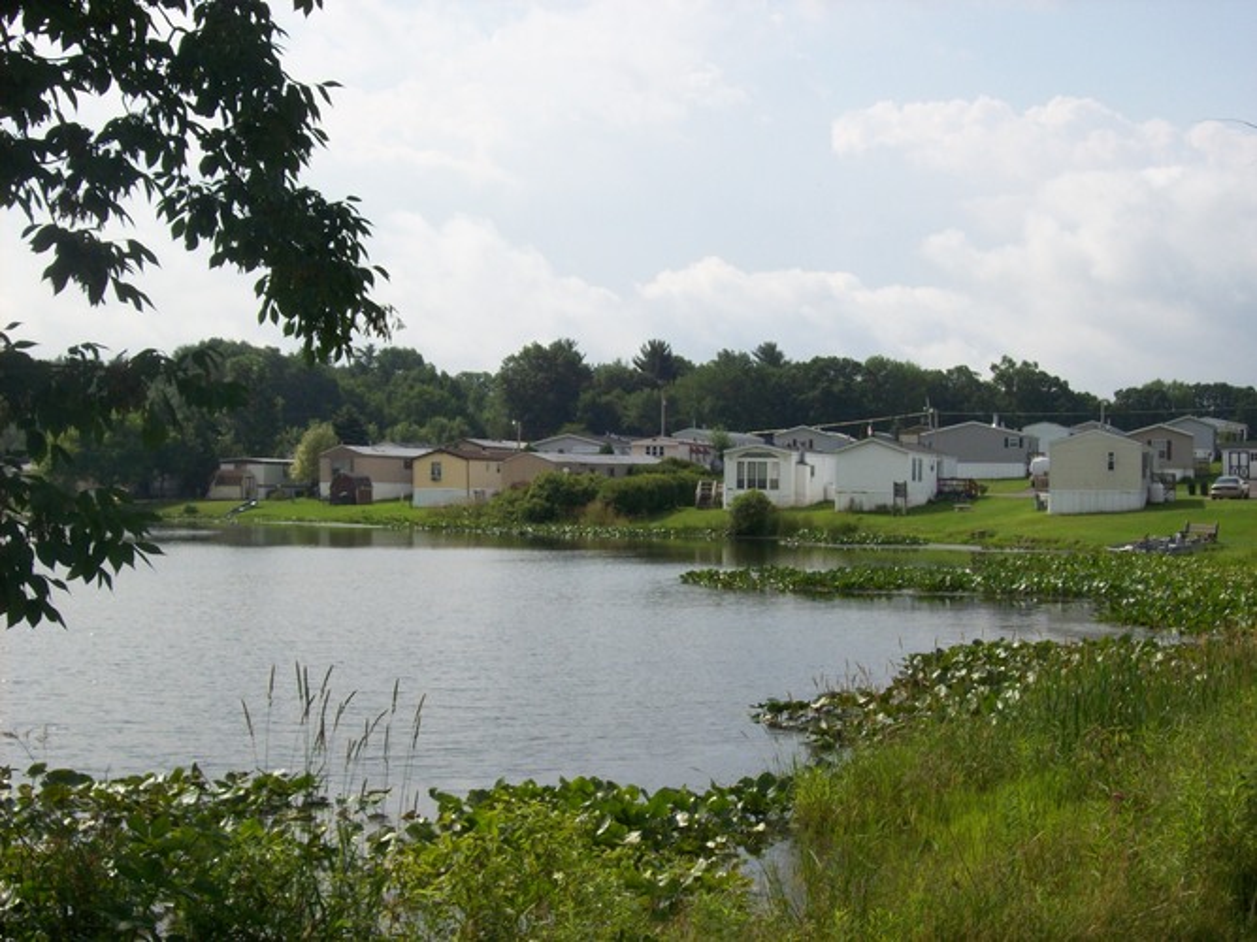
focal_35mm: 56
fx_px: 2033
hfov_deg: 34.4
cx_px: 628
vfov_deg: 26.1
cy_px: 471
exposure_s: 1/594
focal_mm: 9.4
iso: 80
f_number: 6
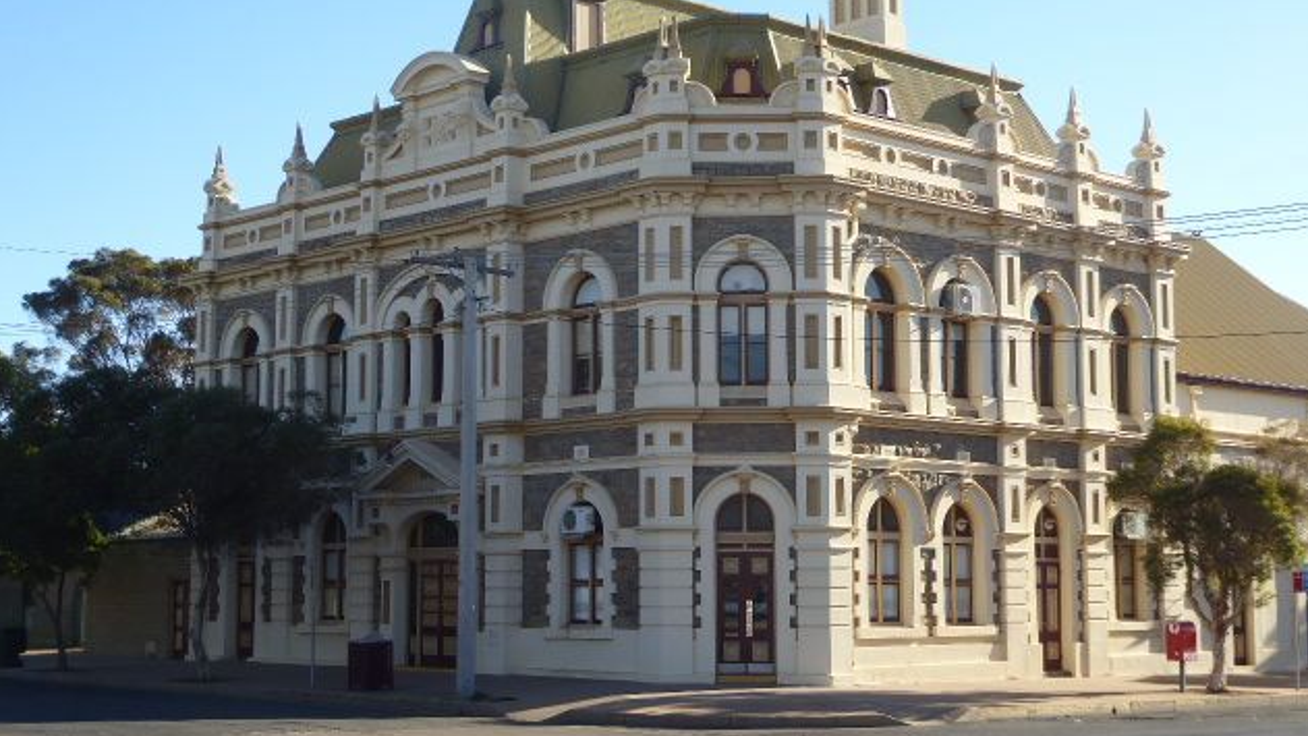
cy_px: 390
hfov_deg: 33.3
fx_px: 2185
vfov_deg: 19.1
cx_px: 659
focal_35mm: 63
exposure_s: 1/250
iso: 80
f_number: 4.1
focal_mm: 9.6
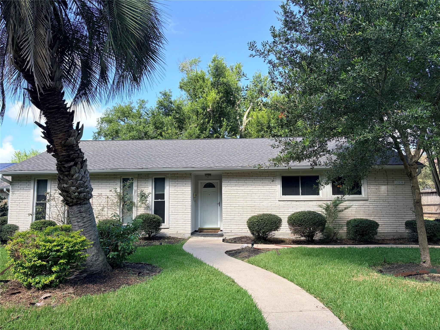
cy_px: 165
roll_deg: +1.6
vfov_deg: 53.0
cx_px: 220
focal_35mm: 26
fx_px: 330
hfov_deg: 67.3
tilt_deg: +6.3
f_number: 1.6
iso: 64
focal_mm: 5.96
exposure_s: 1/945
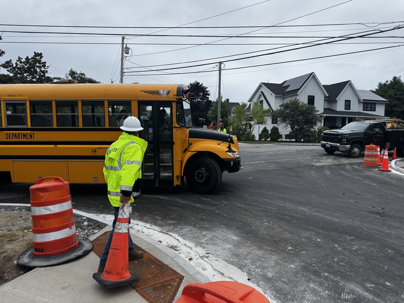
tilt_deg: +2.7
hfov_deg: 71.6
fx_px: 280
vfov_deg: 56.8
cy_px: 152
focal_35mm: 24
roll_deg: -0.2
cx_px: 202
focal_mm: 6.76
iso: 80
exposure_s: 1/1923
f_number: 1.78
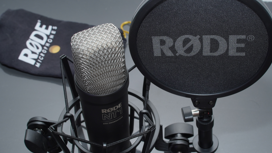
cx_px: 152
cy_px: 85
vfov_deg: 18.9
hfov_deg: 33.0
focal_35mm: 64
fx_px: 459
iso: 250
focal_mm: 35
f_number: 9
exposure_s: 1/160
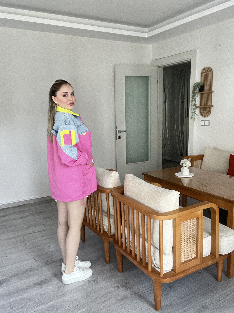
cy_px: 156
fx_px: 270
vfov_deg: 60.0
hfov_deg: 46.8
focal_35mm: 30
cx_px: 117
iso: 100
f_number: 2.2
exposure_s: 1/119
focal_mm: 2.71
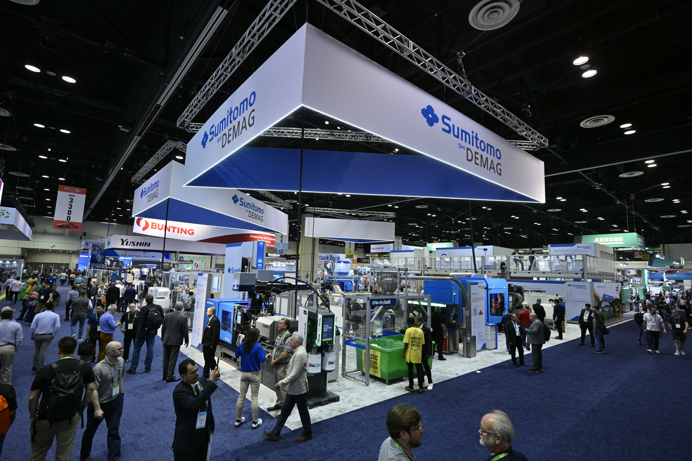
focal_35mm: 18
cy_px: 230
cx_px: 346
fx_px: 336
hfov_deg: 91.6
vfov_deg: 68.9
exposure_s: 1/200
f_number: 4
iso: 640
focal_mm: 17.5
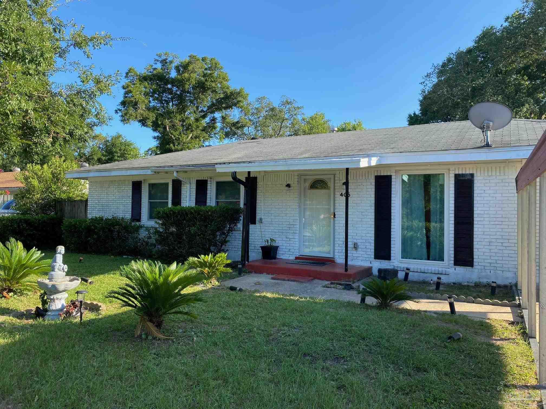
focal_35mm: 26
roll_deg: -1.3
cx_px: 273
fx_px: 410
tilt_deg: +1.6
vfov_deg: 53.1
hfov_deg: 67.3
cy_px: 204
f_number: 1.8
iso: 32
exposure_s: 1/782
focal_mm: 4.25
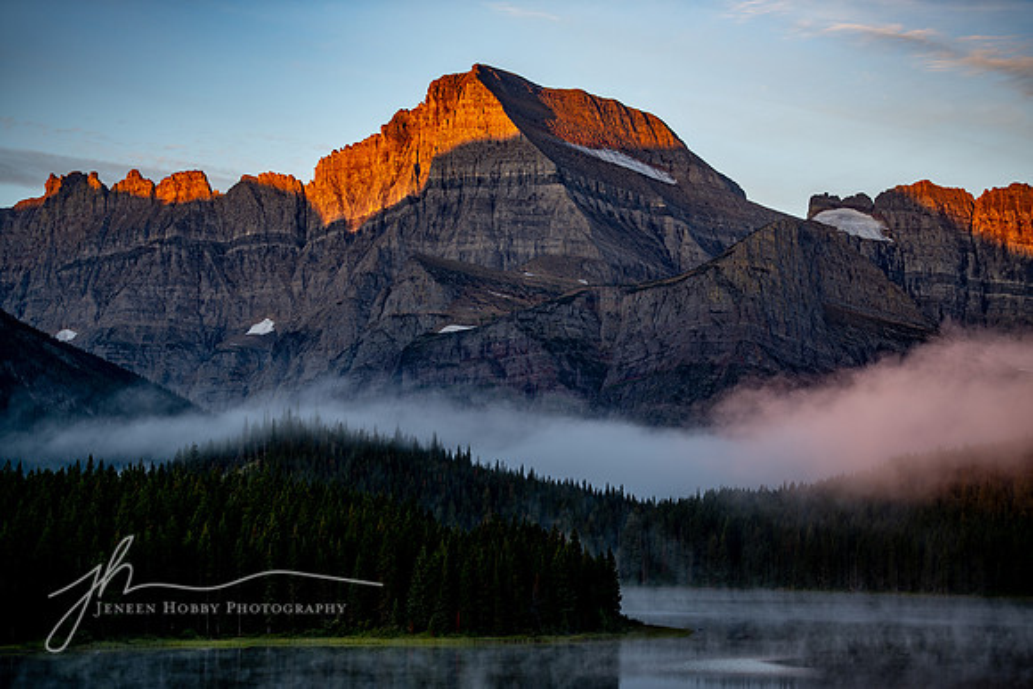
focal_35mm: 90
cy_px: 344
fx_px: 2583
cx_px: 516
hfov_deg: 22.6
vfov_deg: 15.2
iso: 64
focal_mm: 90
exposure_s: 1/100
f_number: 2.8
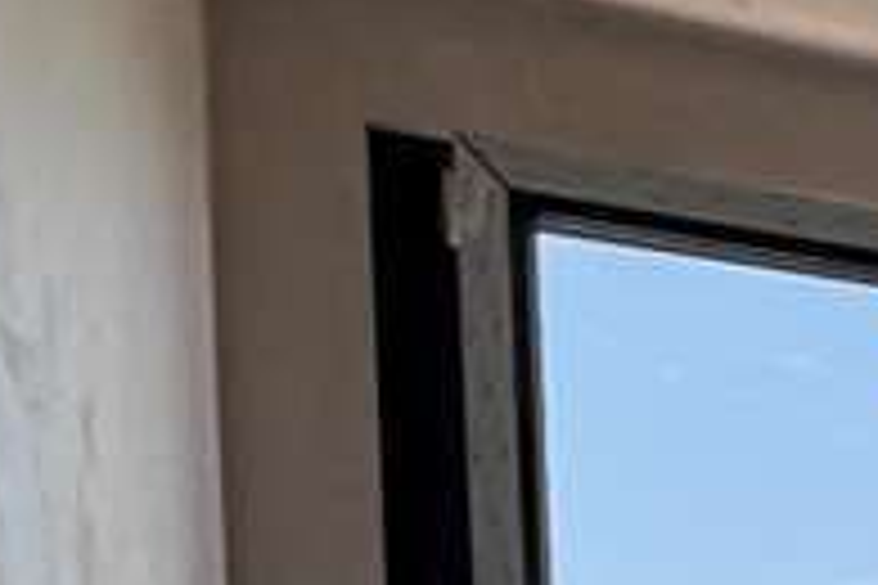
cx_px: 2085
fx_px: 2731
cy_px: 1510
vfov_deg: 10.2
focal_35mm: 112
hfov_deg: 13.5
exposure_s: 1/178
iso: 40
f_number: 2.2
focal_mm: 2.22
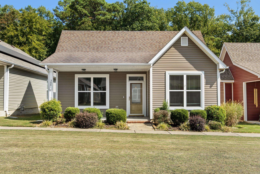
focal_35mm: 36
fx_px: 260
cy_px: 87
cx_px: 130
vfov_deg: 36.9
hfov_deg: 53.1
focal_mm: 24
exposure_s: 1/50
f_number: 8
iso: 200
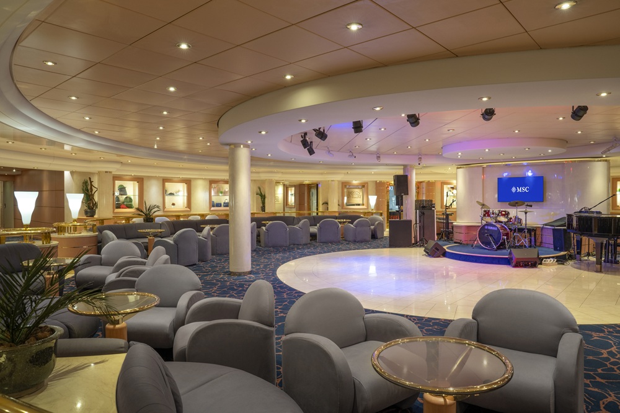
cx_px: 310
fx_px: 413
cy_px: 206
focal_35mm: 24
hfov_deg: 73.8
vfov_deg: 53.1
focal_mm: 24
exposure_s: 1/2
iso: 200
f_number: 11
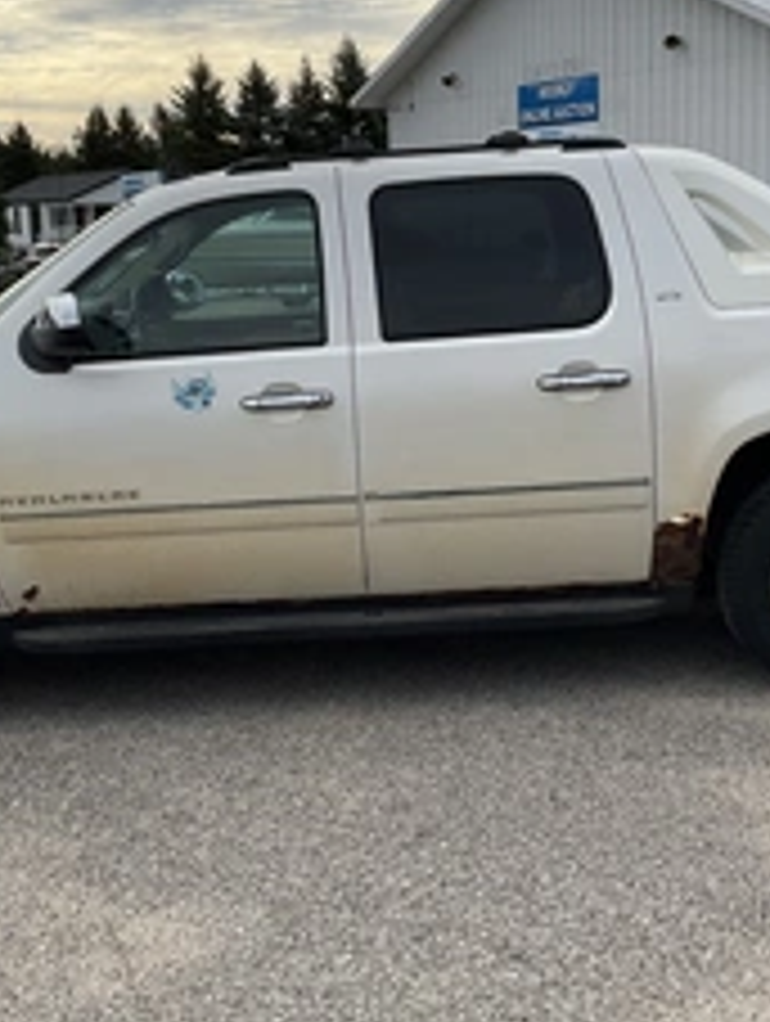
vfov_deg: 37.4
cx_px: 437
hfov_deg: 28.6
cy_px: 437
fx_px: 1508
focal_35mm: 51
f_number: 1.8
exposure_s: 1/978
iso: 25
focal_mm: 3
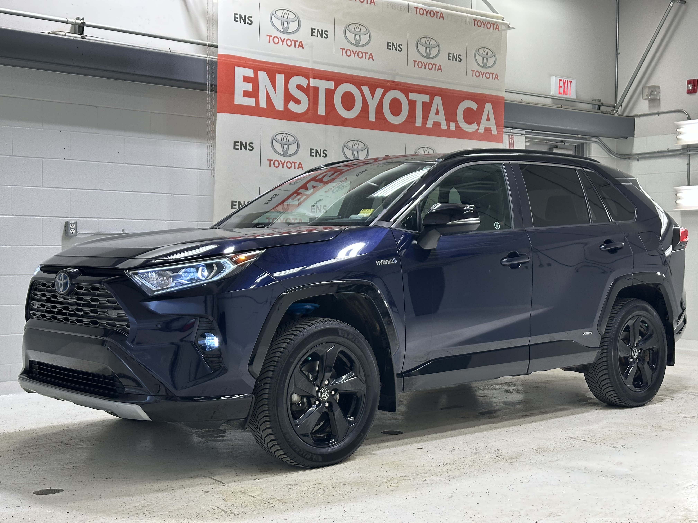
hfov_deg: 39.7
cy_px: 262
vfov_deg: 30.3
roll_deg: -1.4
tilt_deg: -0.9
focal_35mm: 48
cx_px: 349
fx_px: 968
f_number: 1.78
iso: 64
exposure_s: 1/120
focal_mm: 6.86
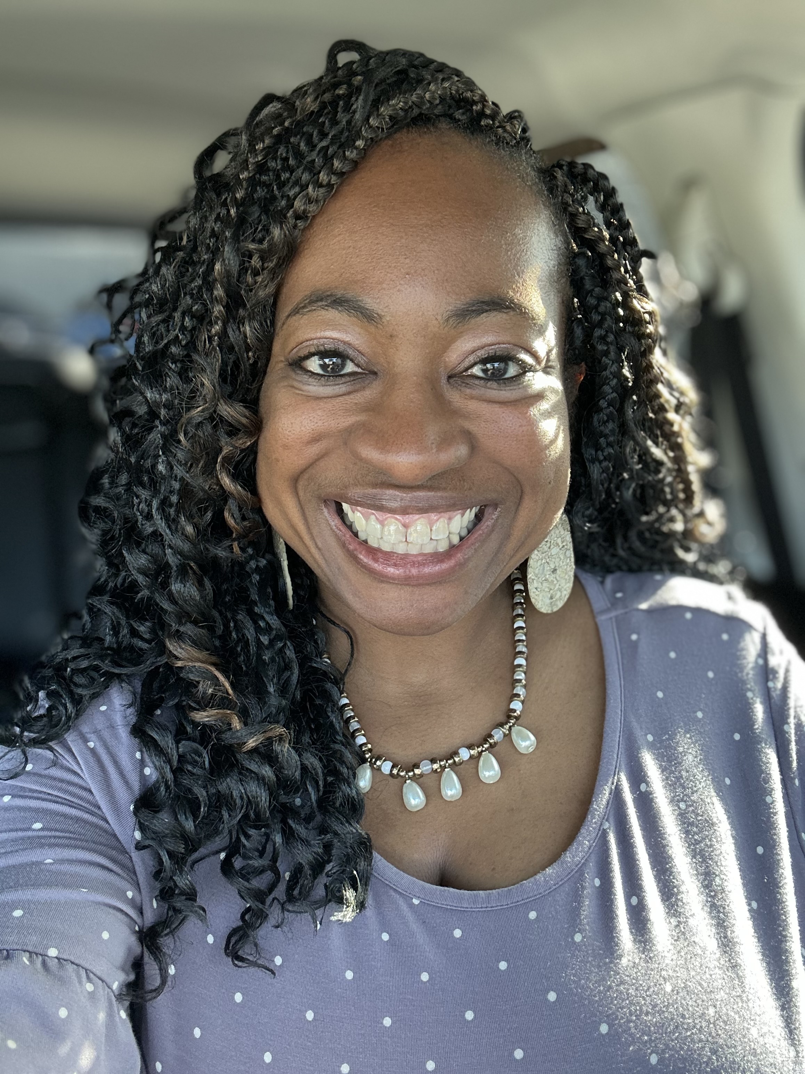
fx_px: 930
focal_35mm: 30
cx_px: 402
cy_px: 537
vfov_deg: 60.0
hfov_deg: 46.8
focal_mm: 2.69
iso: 80
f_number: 1.9
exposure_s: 1/60
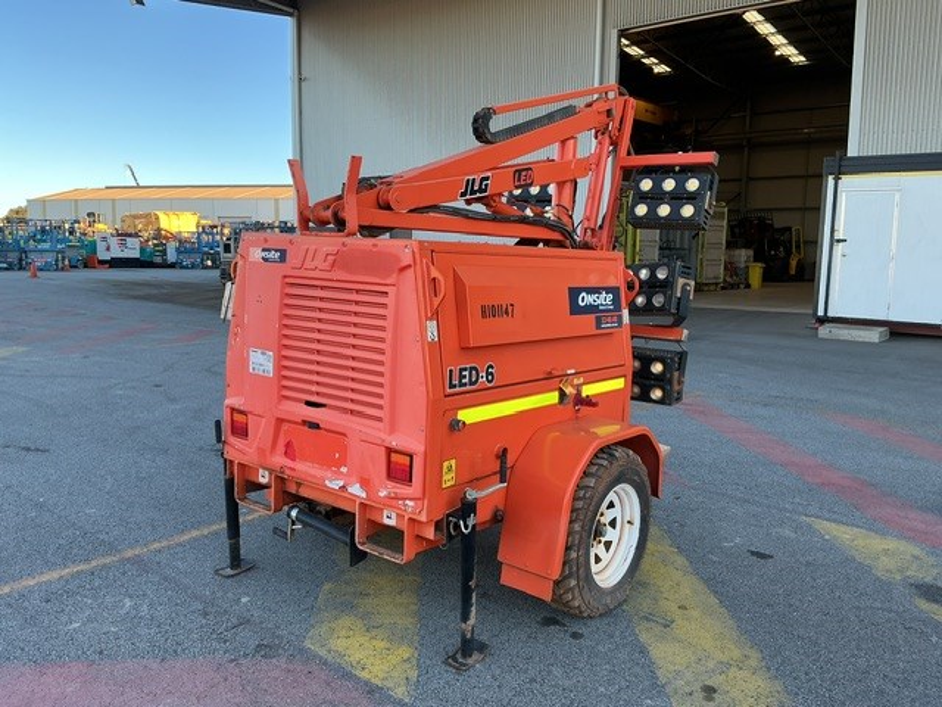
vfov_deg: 48.2
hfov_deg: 61.7
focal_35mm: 29
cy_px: 354
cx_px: 471
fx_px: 789
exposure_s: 1/183
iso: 25
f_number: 1.8
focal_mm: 3
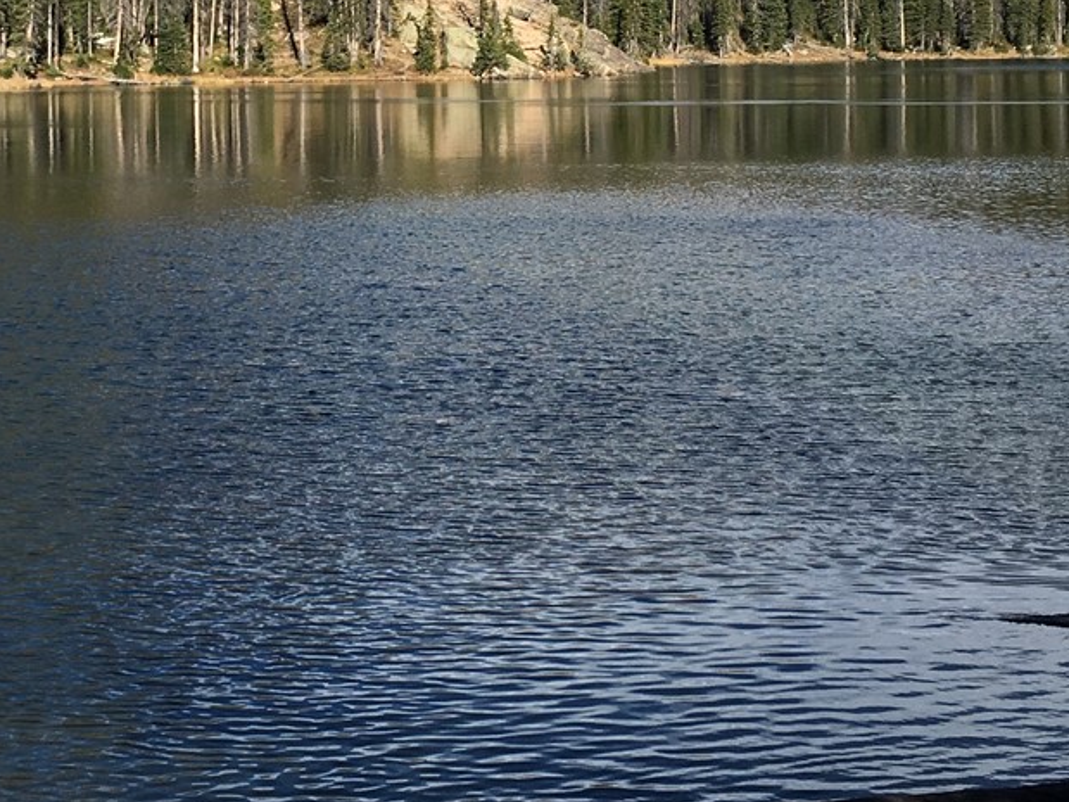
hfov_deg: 25.8
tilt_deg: -0.8
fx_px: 2316
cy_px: 55
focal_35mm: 75
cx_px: 302
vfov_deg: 19.2
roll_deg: +1.1
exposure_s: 1/1637
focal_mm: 4.15
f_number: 2.2
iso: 25
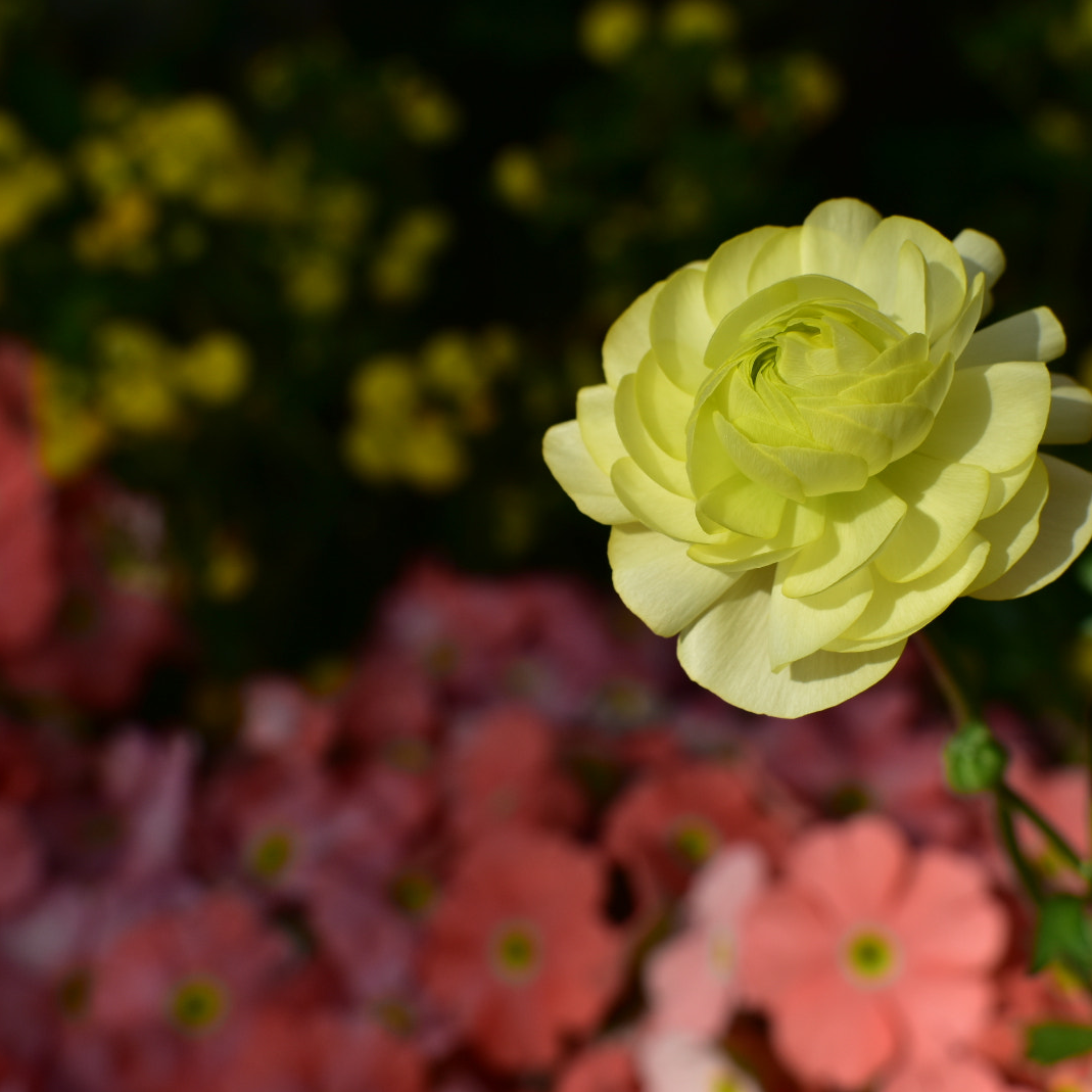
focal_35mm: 68
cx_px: 732
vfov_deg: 25.5
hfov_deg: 25.3
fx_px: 2414
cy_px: 551
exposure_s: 1/640
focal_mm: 35
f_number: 6.3
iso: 125
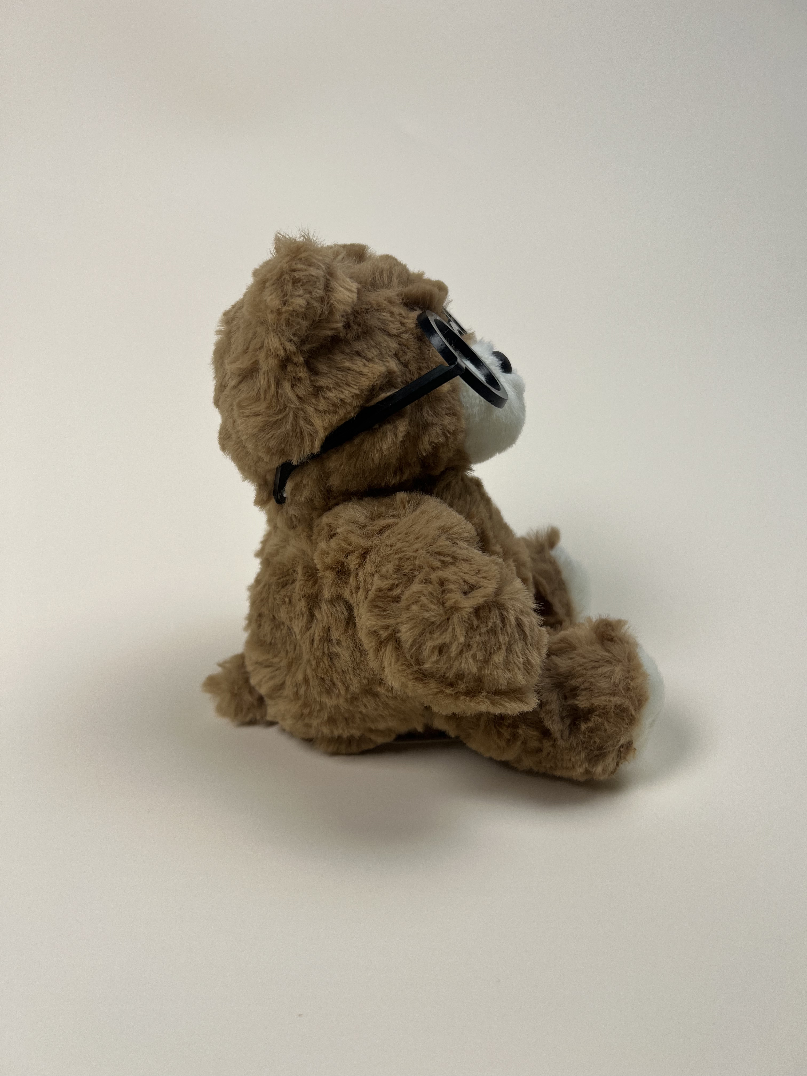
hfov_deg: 53.1
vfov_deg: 67.3
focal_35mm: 26
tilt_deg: -21.7
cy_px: 538
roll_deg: -0.8
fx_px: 808
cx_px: 404
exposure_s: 1/1019
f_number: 1.5
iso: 50
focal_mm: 5.7
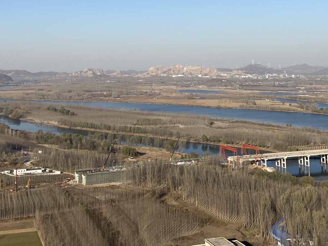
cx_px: 132
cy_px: 15
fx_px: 483
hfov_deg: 37.4
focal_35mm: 51
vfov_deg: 27.3
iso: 32
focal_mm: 4.25
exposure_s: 1/3125
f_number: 1.8
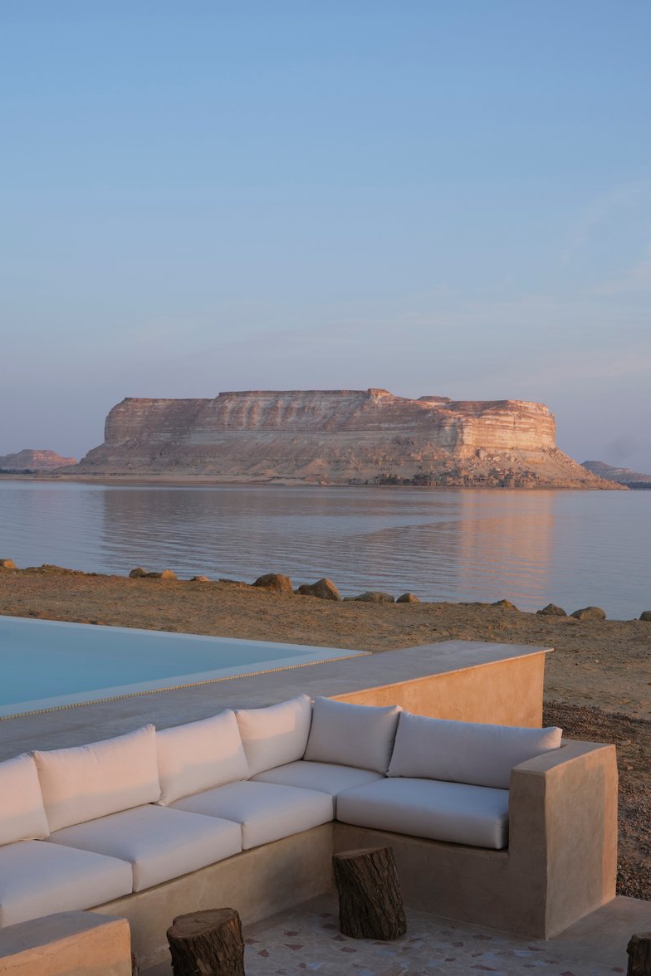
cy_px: 485
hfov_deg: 27.5
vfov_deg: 40.3
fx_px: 1329
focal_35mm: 49
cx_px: 322
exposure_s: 1/60
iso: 200
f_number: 8
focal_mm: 32.1
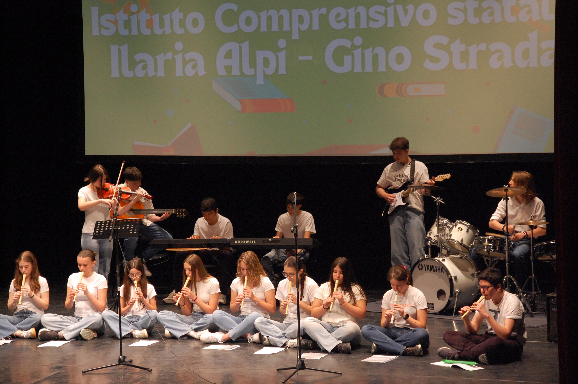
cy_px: 192
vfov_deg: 12.2
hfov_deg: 18.2
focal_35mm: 112
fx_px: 1805
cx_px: 289
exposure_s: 1/100
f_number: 6.3
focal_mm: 75
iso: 1600
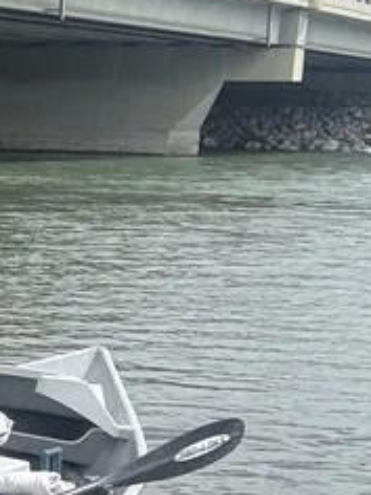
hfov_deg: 11.3
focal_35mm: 100
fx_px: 1429
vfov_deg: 19.6
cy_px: 292
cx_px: -625
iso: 40
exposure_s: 1/931
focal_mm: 2.69
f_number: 1.9
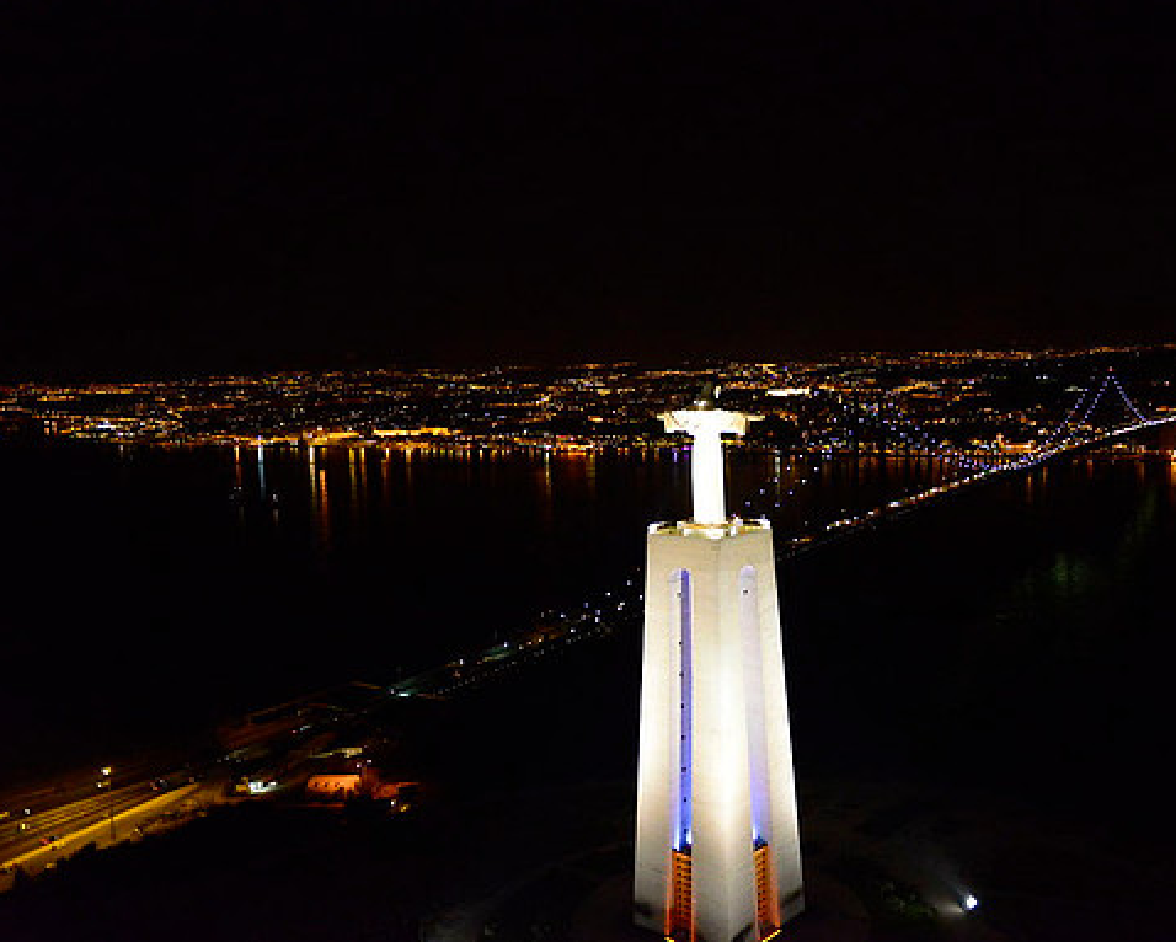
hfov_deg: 53.8
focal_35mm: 33
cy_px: 471
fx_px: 1149
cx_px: 706
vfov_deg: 44.6
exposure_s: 1/160
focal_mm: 29
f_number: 2.8
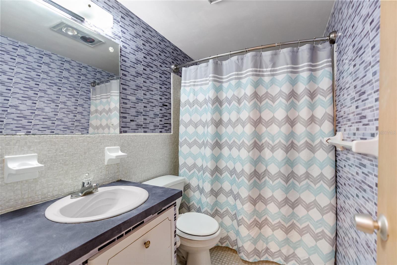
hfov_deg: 96.7
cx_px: 198
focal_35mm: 16
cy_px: 132
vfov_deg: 73.8
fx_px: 176
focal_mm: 16
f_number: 2.8
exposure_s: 1/350
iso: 3200
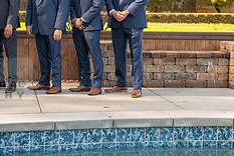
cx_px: -30
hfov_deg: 19.6
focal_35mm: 99
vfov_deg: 13.8
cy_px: 49
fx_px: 644
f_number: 6.3
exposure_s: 1/160
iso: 320
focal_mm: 32
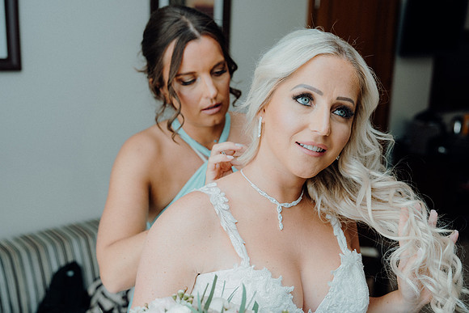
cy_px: 156
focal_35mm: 41
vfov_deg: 32.6
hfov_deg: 47.4
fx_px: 534
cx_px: 234
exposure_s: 1/160
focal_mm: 41
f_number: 3.5
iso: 250
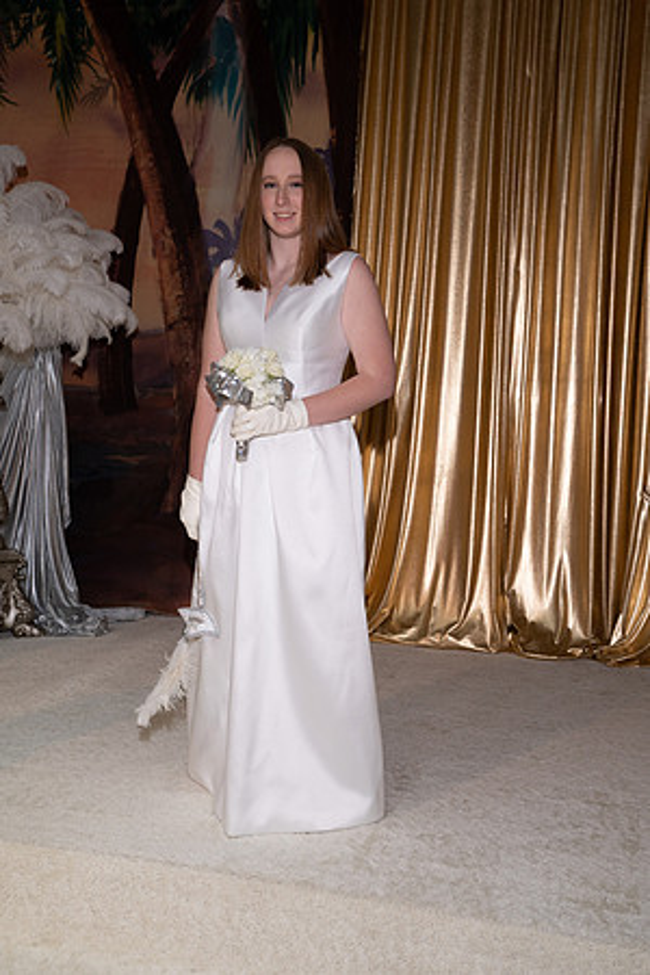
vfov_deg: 47.4
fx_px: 1110
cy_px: 488
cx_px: 325
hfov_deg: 32.6
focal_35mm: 41
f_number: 5.6
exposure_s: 1/160
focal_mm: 41
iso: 800
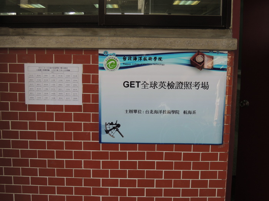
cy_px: 100
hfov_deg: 42.1
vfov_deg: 32.2
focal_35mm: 45
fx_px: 350
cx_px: 134
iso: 100
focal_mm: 8.1
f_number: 3.5
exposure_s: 1/160
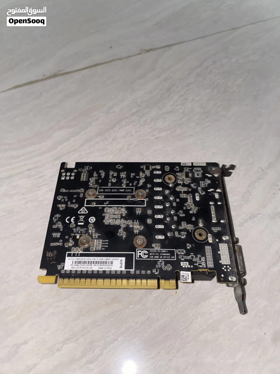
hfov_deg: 53.1
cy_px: 187
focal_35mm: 26
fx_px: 280
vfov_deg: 67.3
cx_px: 140
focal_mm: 4.25
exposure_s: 1/4
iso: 40
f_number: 1.8
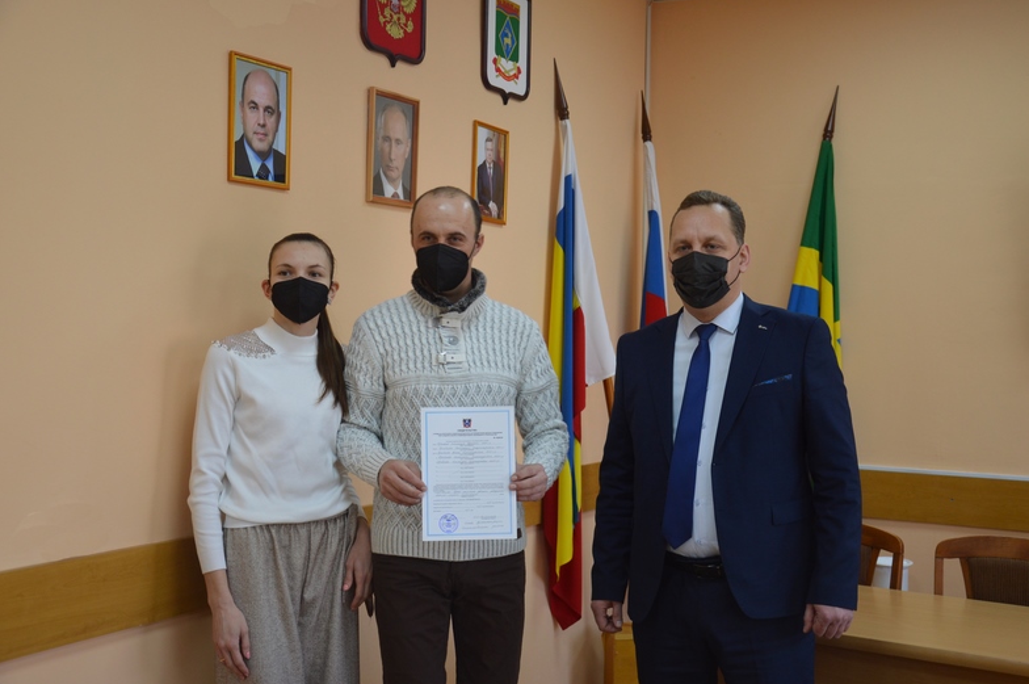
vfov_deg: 27.5
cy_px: 339
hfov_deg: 40.4
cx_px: 517
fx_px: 1399
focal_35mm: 49
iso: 400
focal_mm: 32
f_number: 4.2
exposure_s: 1/50
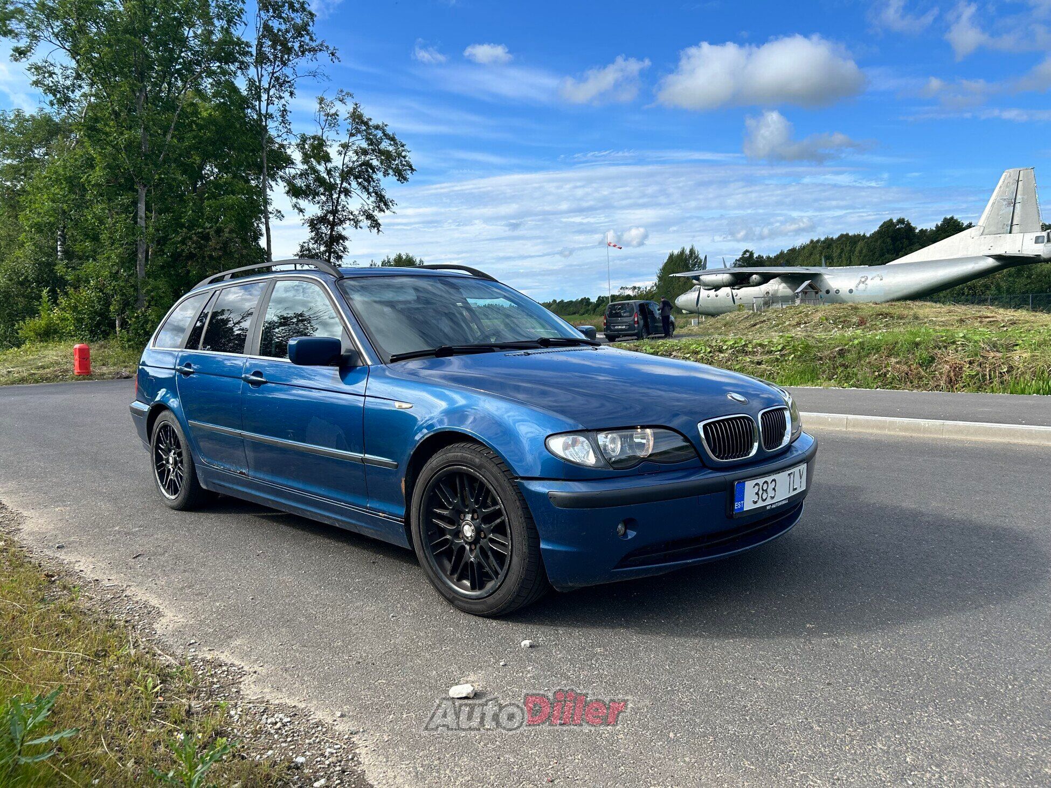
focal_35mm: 26
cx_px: 526
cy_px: 394
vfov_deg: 53.1
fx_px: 790
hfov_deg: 67.3
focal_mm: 5.7
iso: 50
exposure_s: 1/2994
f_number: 1.5
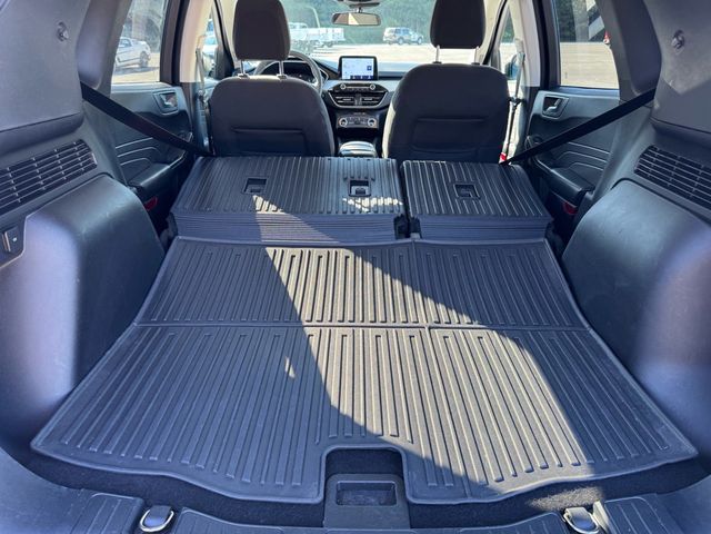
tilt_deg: -25.2
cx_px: 356
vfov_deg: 56.8
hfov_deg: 71.6
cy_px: 267
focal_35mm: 24
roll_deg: +2.4
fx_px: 493
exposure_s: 1/121
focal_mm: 6.76
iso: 125
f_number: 1.78
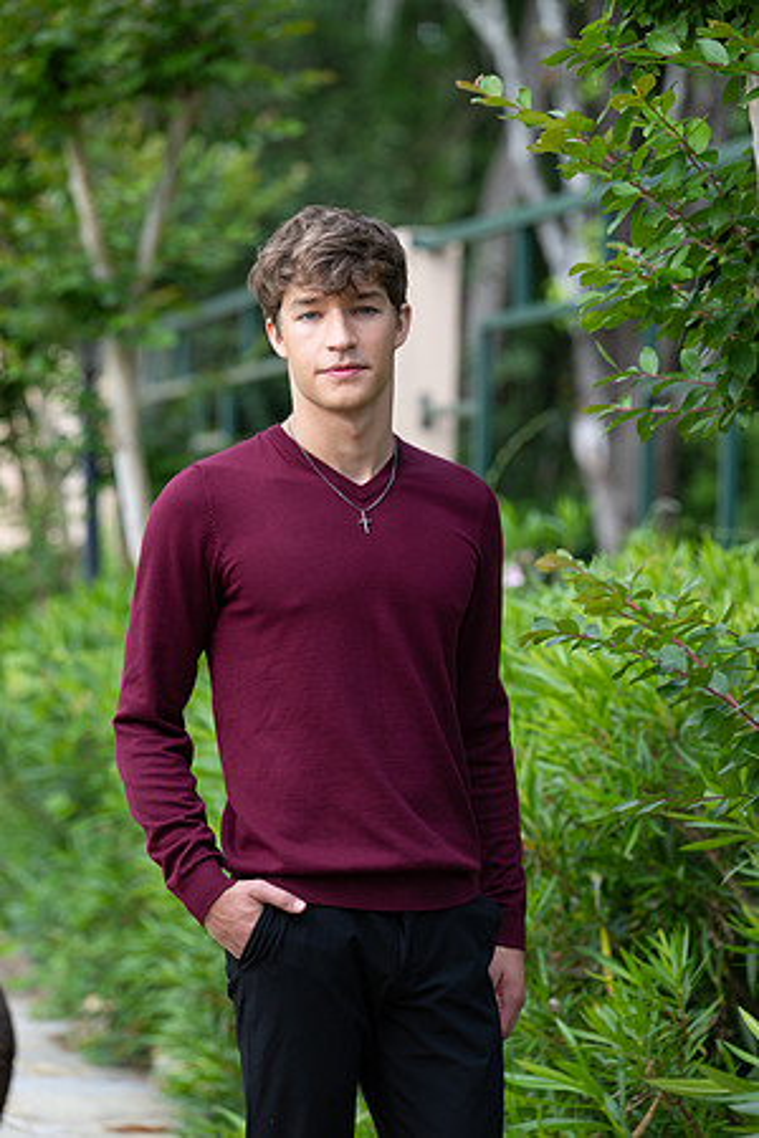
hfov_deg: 9.1
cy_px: 569
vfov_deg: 13.7
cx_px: 380
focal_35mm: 150
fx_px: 4743
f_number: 4.5
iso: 125
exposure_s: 1/200
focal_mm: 150
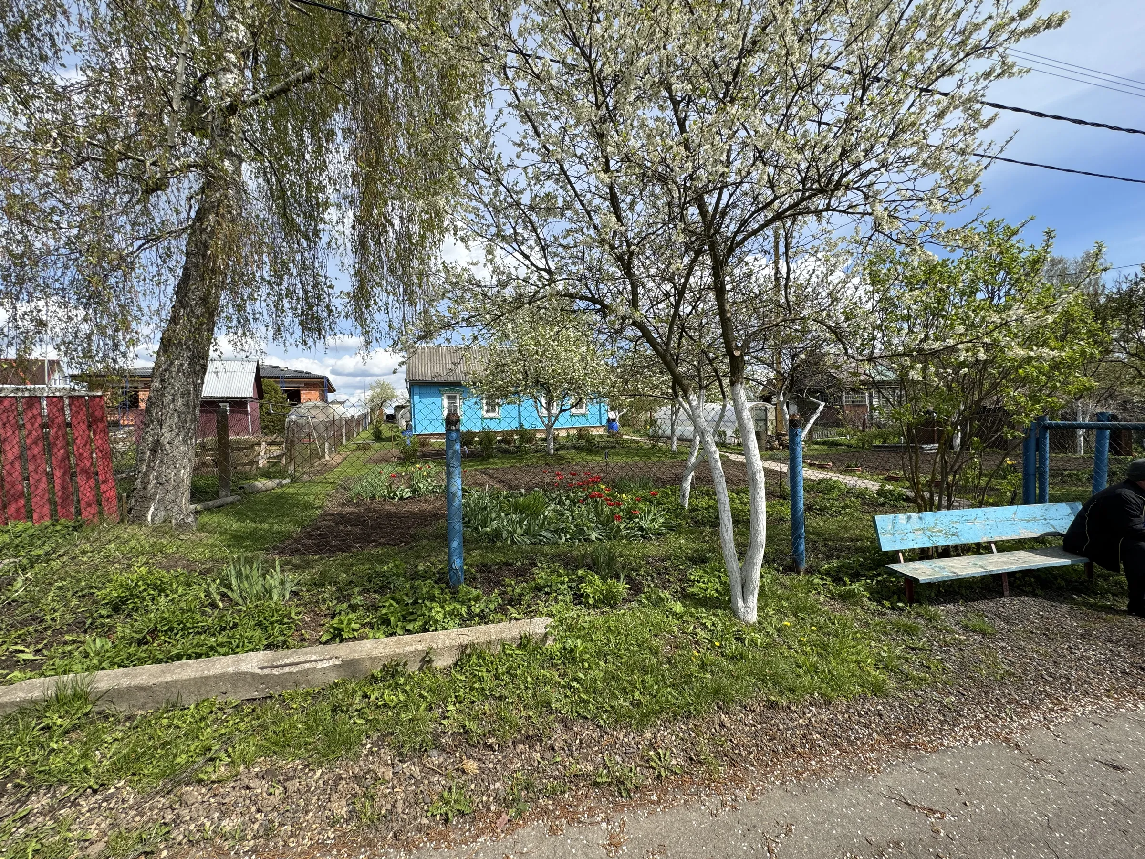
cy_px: 430
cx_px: 572
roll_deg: +2.6
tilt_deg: +0.6
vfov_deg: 85.7
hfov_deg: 102.1
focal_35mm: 14
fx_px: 463
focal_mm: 2.22
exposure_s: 1/1323
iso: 50
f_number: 2.2
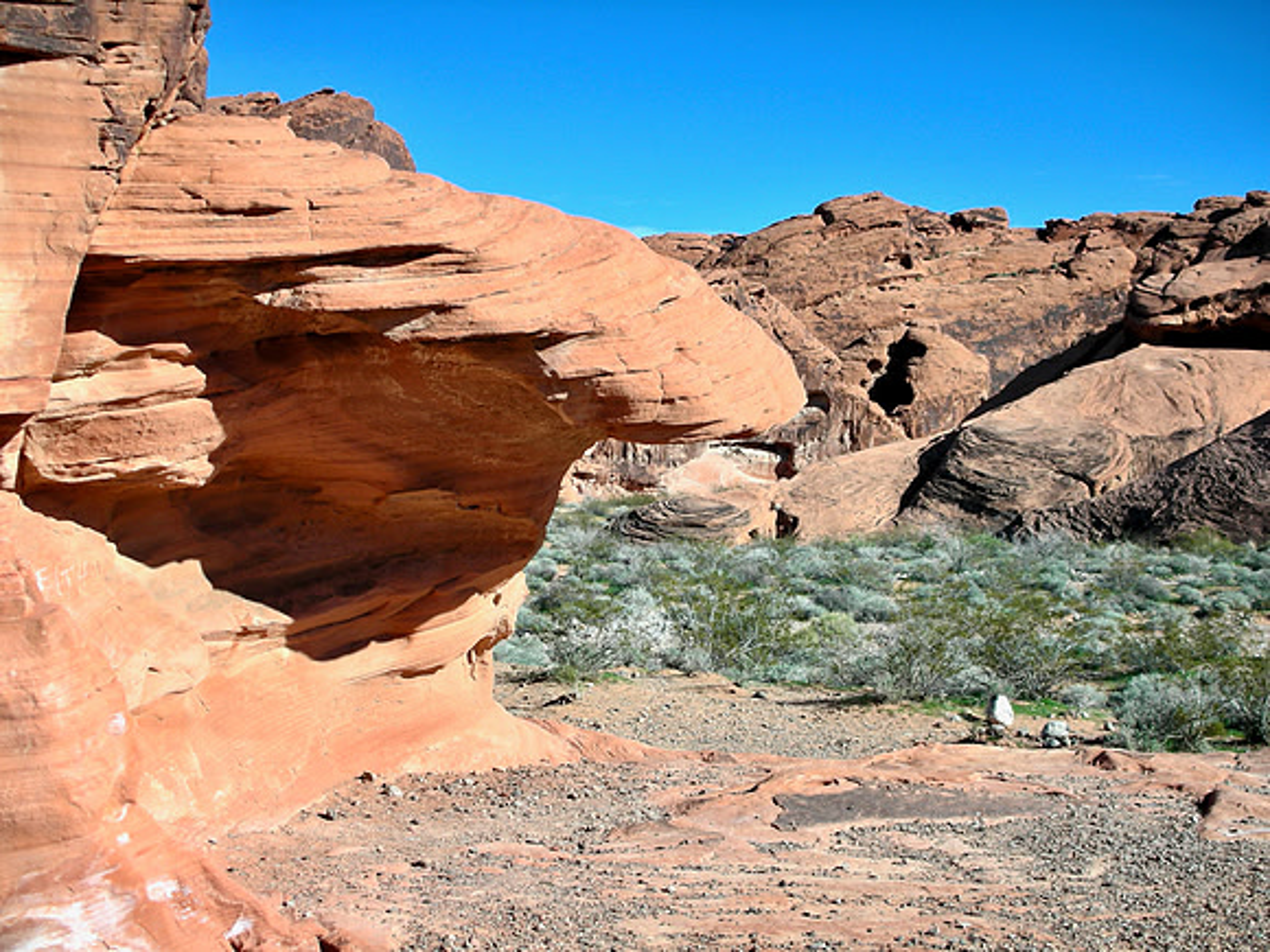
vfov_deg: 27.5
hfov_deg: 36.2
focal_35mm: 53
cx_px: 635
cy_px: 476
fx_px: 1944
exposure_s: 1/415
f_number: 3.7
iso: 50
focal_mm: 8.8
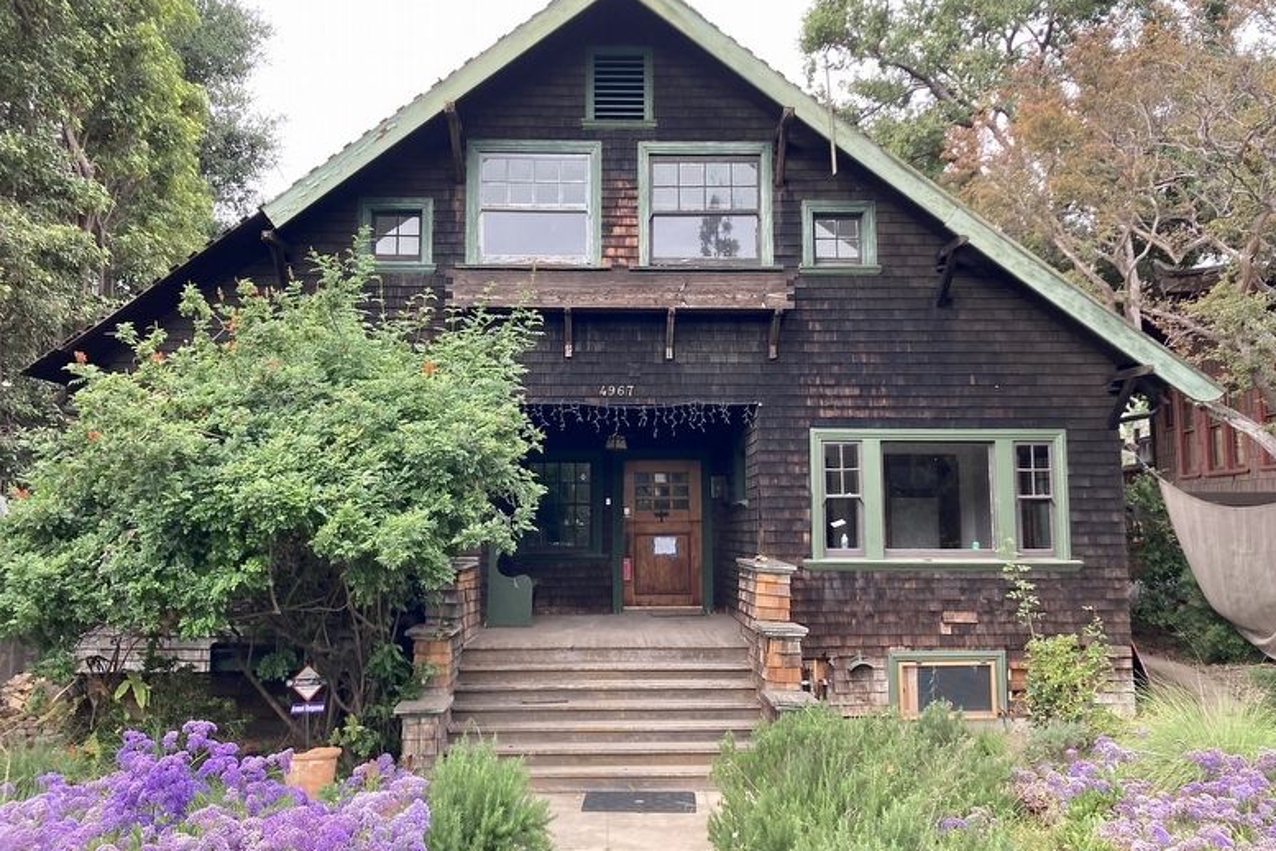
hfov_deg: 61.9
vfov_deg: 43.5
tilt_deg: +8.9
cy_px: 373
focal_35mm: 30
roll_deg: -0.2
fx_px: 1063
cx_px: 627
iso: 50
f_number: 1.8
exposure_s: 1/121
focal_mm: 3.99
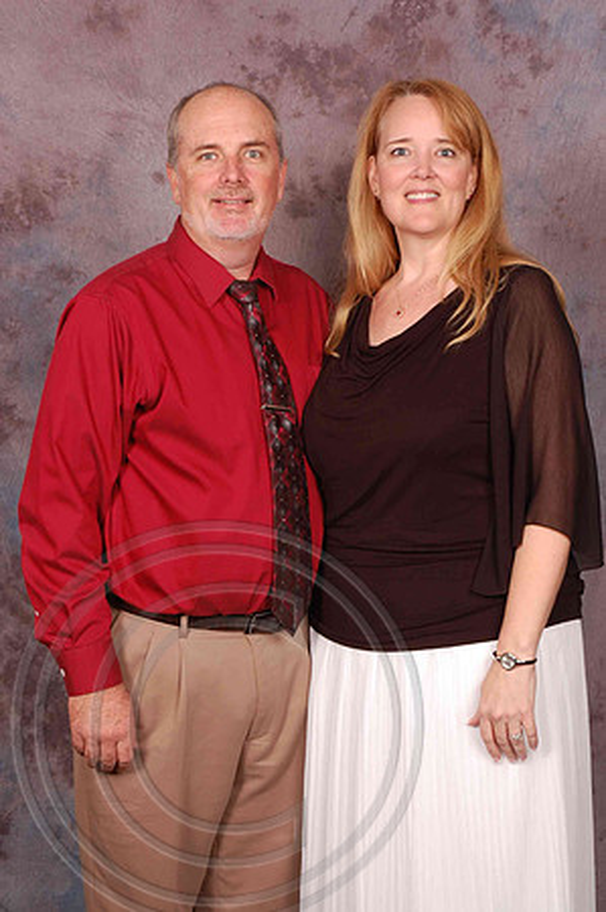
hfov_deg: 22.6
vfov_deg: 33.4
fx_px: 1518
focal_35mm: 60
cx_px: 303
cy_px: 456
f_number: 10
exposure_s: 1/125
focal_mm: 40
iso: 200
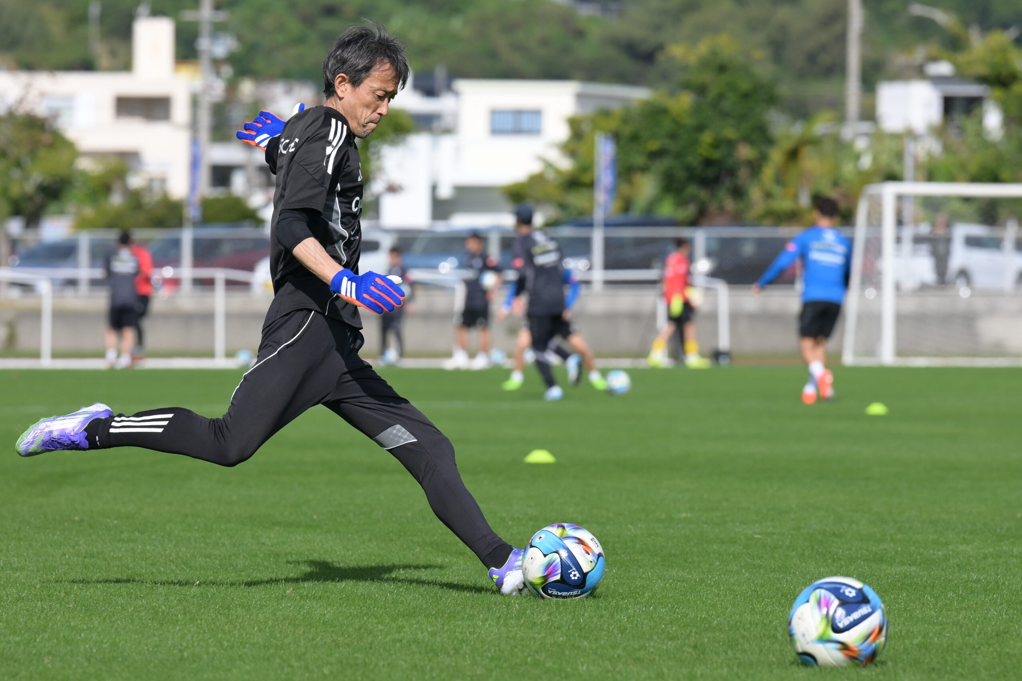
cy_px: 340
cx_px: 511
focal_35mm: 300
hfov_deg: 6.9
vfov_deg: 4.6
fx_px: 8513
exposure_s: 1/2000
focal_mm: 200
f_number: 5.6
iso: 250
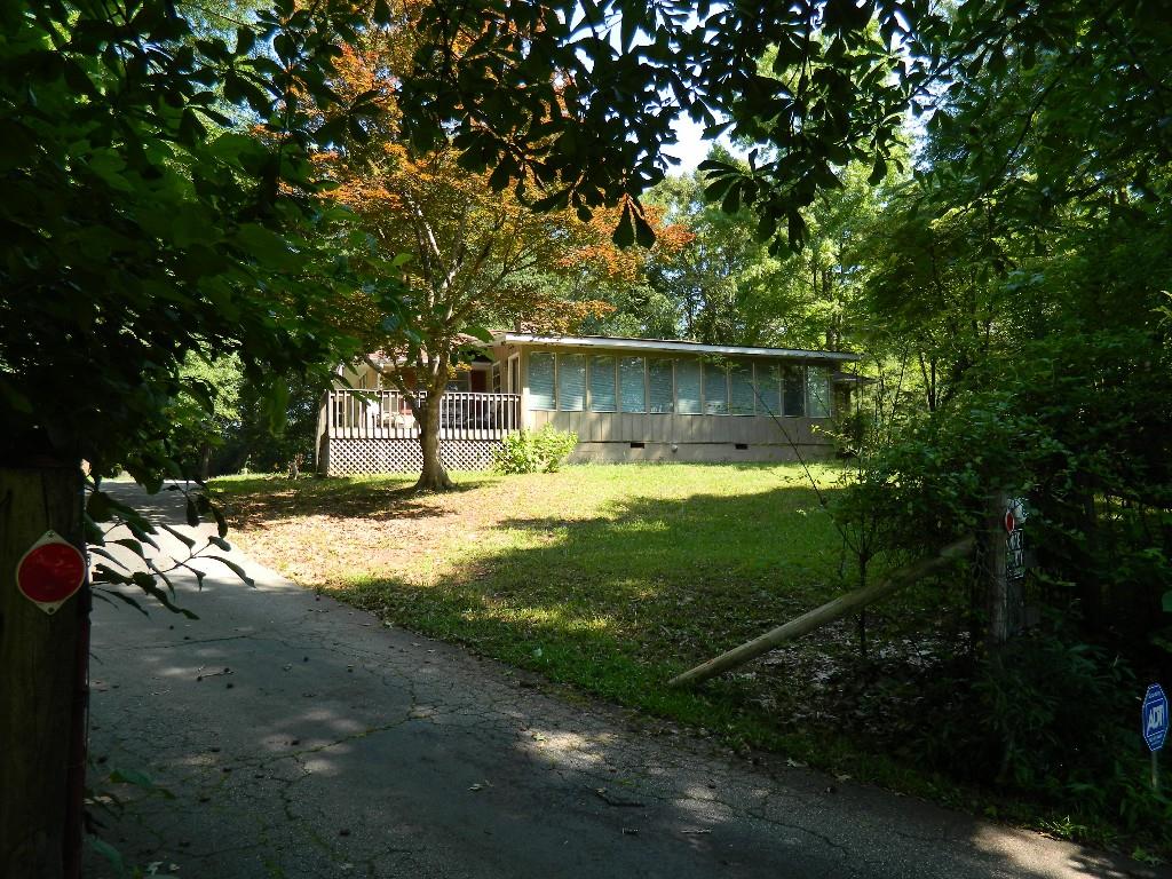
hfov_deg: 69.4
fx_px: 846
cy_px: 440
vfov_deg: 54.9
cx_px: 586
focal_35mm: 25
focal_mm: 4.5
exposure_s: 1/200
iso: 80
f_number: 3.1
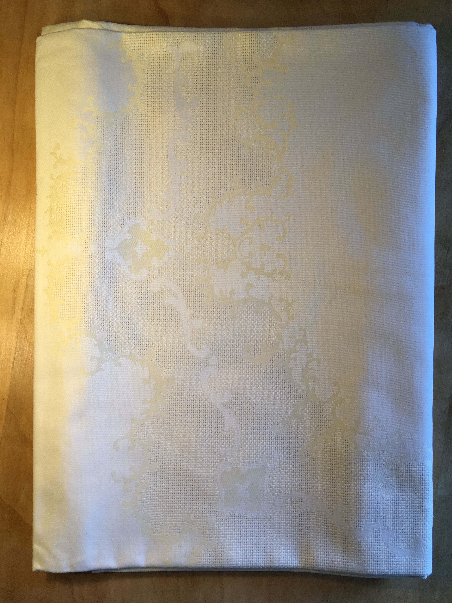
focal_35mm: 29
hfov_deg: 48.2
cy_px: 302
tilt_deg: -89.4
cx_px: 226
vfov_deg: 61.7
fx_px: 505
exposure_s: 1/100
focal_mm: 4.15
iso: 25
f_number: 2.2
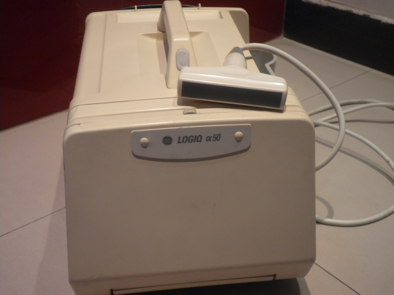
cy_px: 148
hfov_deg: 43.9
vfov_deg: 33.6
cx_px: 197
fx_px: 489
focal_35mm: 43
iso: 160
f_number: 3.4
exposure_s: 1/25
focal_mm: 7.6
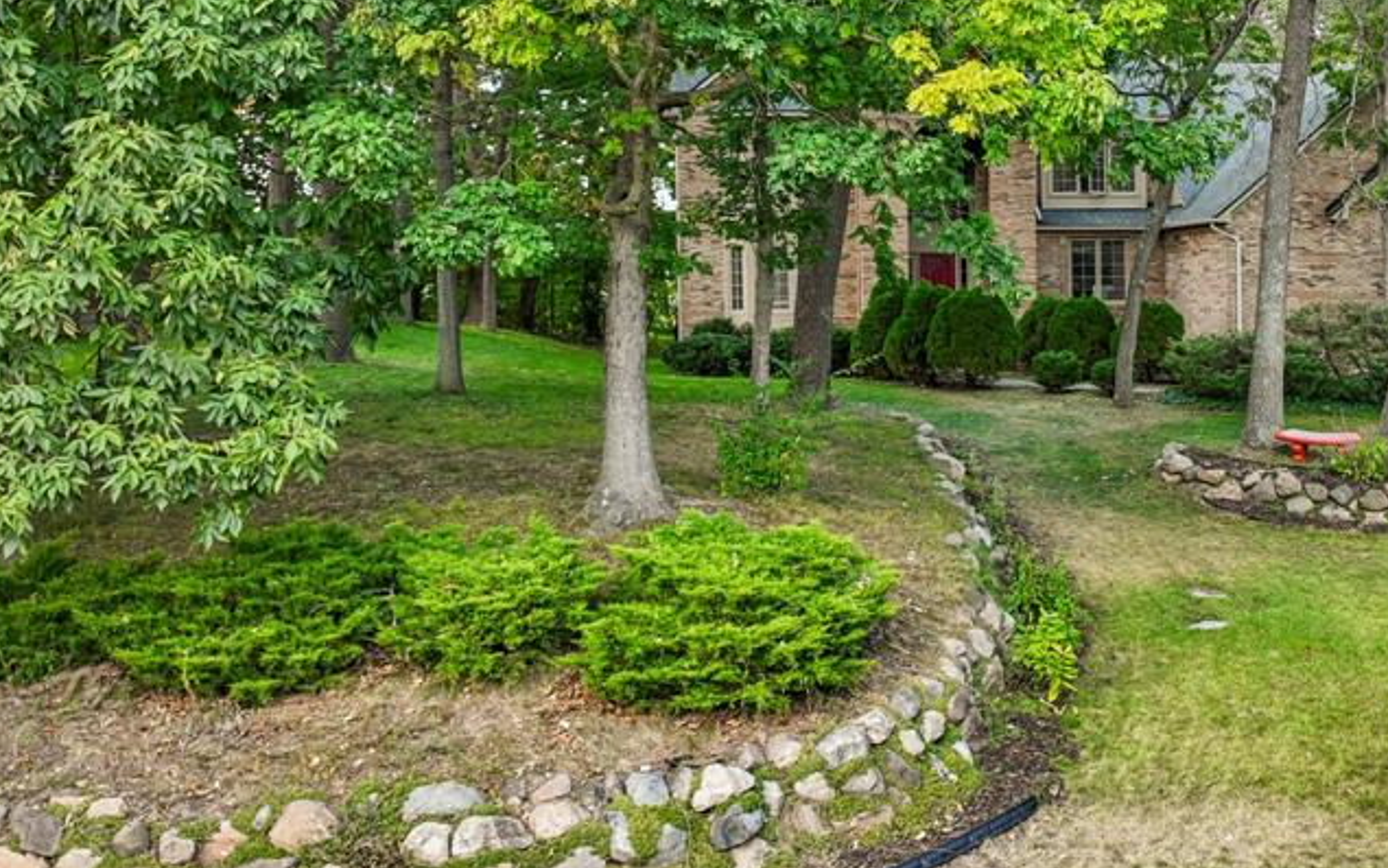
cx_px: 1060
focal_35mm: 41
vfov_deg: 30.8
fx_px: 1551
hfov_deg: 46.3
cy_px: 244
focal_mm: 12.29
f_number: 2.8
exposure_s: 1/80
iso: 100
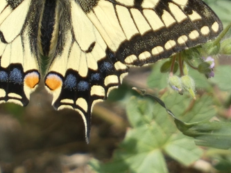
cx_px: 49
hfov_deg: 0.9
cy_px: 28
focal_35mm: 2213
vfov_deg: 0.7
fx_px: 14773
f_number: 5.8
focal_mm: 206.4
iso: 80
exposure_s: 1/160
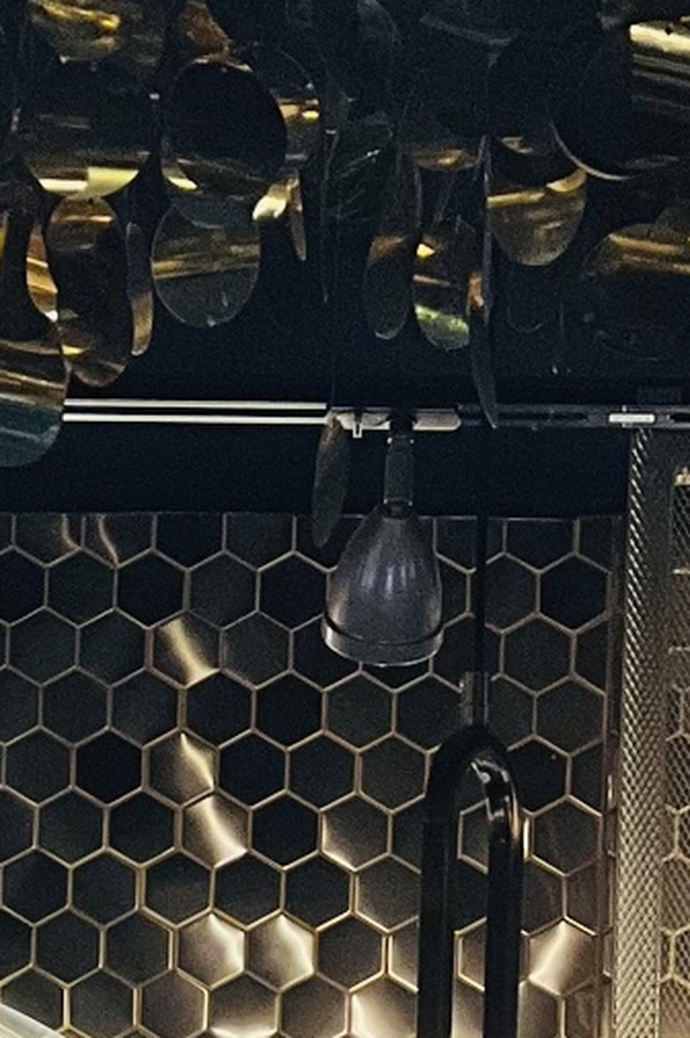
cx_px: -232
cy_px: 2000
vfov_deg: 6.3
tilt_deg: +3.7
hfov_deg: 4.3
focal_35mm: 320
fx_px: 9212
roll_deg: -1.9
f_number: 2.8
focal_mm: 9
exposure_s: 1/100
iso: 200
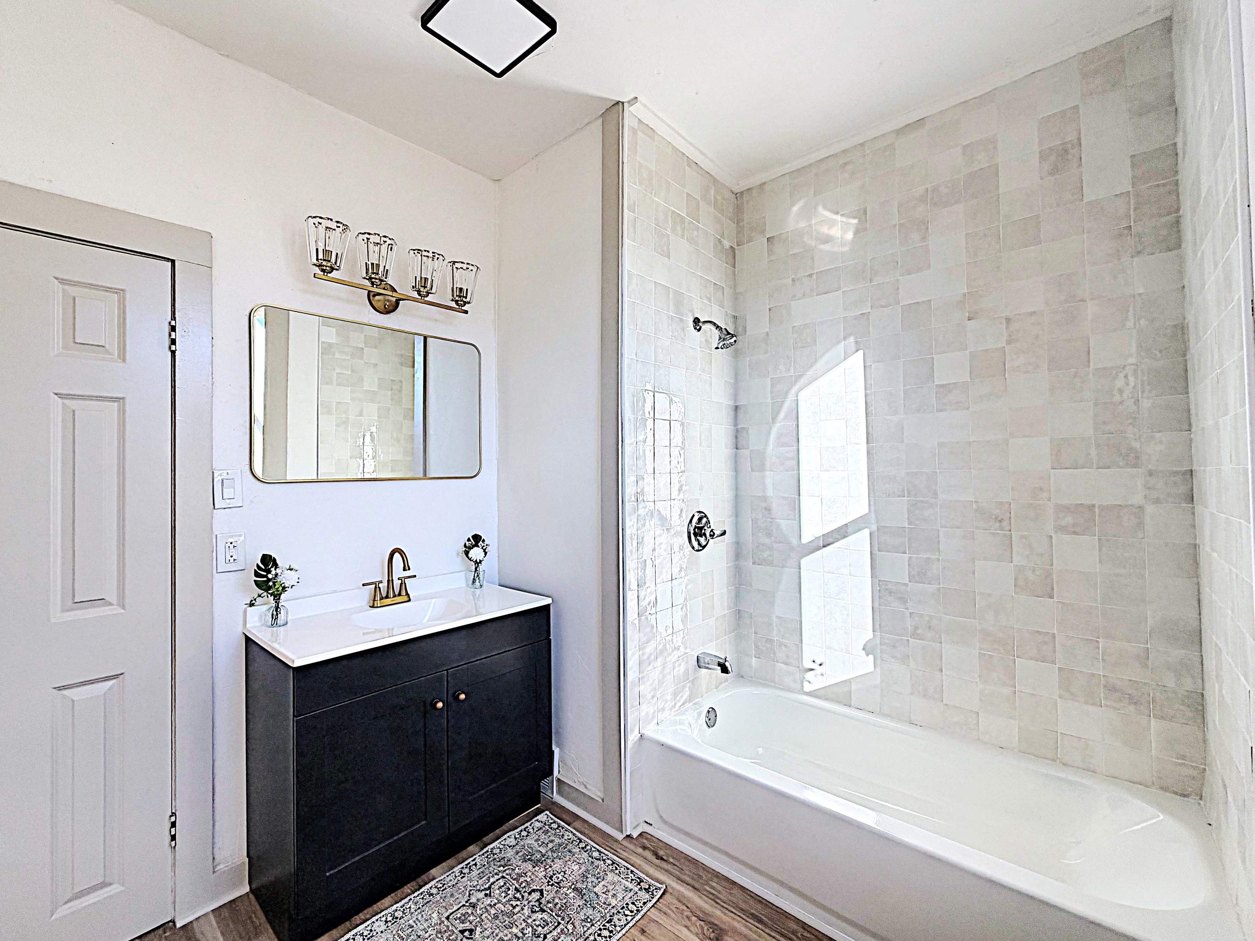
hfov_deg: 98.1
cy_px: 463
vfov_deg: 81.7
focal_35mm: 15
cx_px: 603
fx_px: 544
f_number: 2.2
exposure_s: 1/229
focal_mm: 2.22
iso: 64
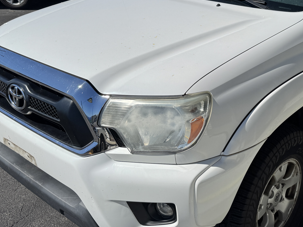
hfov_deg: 39.8
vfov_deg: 31.4
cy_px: 90
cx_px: 236
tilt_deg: -22.8
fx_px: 403
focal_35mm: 46
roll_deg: -1.9
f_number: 1.78
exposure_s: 1/10417
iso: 80
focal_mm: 6.76
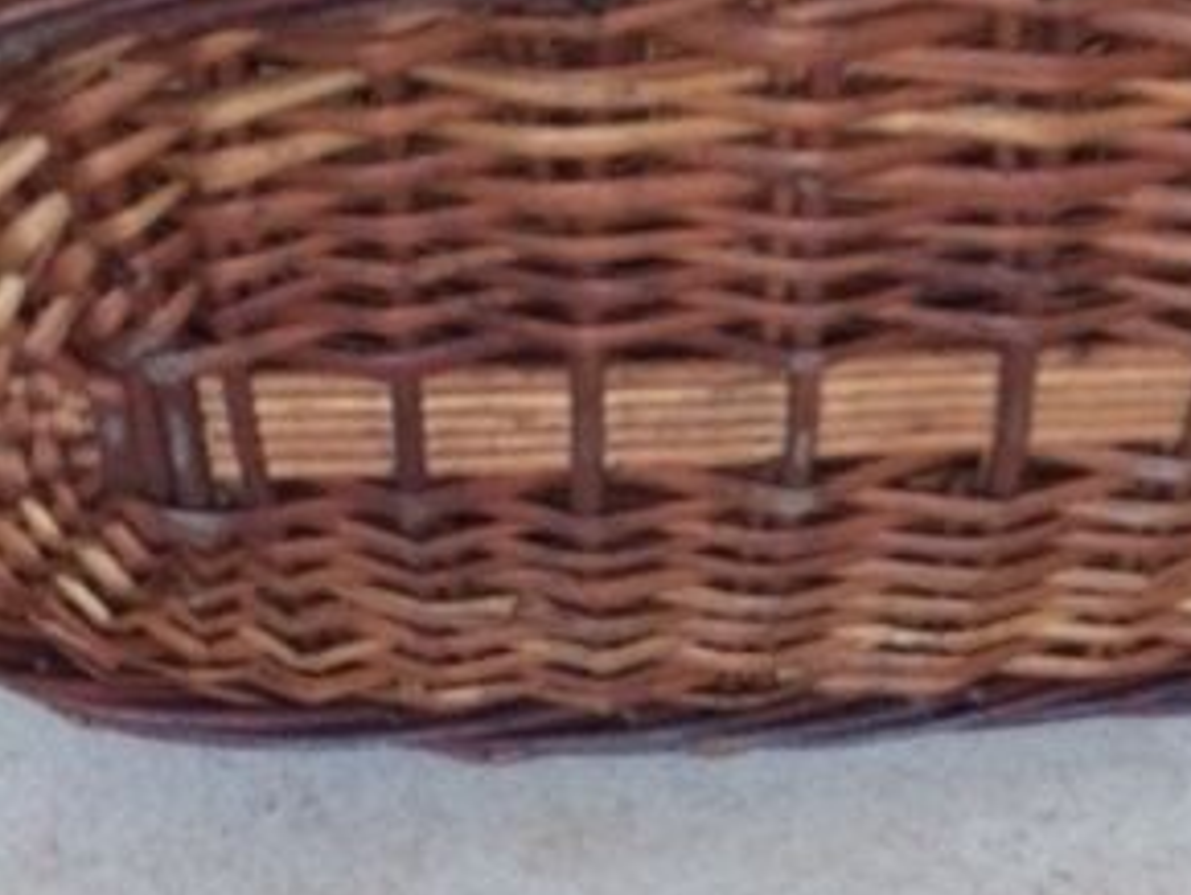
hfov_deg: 30.1
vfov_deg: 22.7
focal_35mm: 64
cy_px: 193
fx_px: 2204
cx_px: 780
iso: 500
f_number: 2.2
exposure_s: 1/17
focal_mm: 4.15
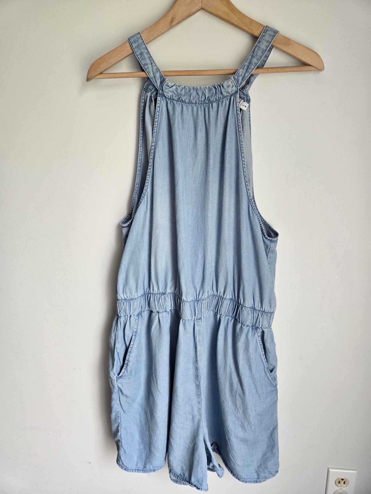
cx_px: 186
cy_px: 247
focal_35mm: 23
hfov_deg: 58.9
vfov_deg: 73.9
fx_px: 329
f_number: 1.8
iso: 250
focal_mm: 5.4
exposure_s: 1/120
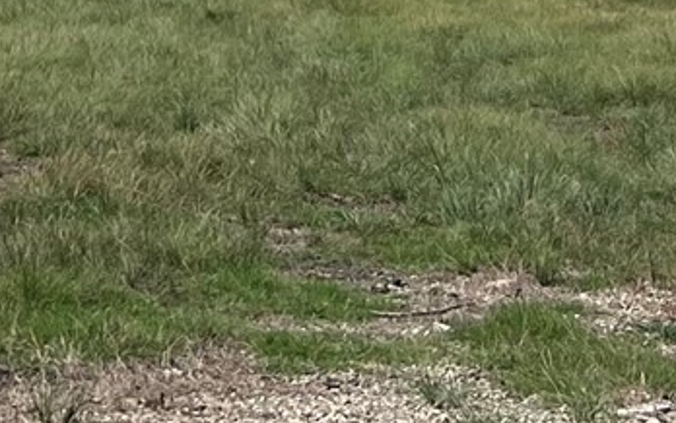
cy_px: -988
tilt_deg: +16.9
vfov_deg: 7.0
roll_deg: +0.4
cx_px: -200
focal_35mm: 162
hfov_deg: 12.5
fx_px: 2986
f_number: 1.5
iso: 50
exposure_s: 1/9434
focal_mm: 5.7
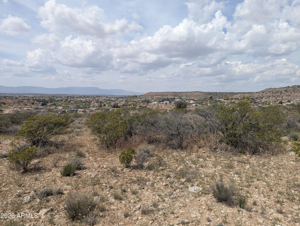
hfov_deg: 71.5
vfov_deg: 56.9
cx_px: 150
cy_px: 113
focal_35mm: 24
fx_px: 208
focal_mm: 6.81
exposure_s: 1/3058
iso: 51
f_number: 1.85
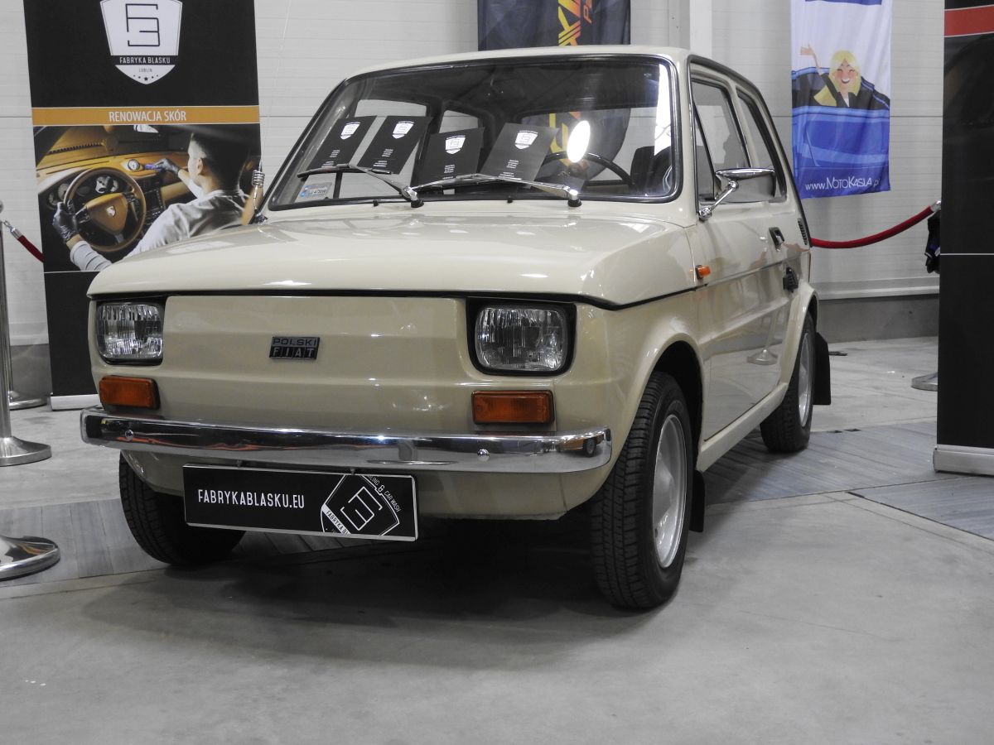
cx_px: 497
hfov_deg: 42.1
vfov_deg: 32.2
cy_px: 372
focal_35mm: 45
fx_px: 1292
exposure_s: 1/30
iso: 320
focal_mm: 8.1
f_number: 4
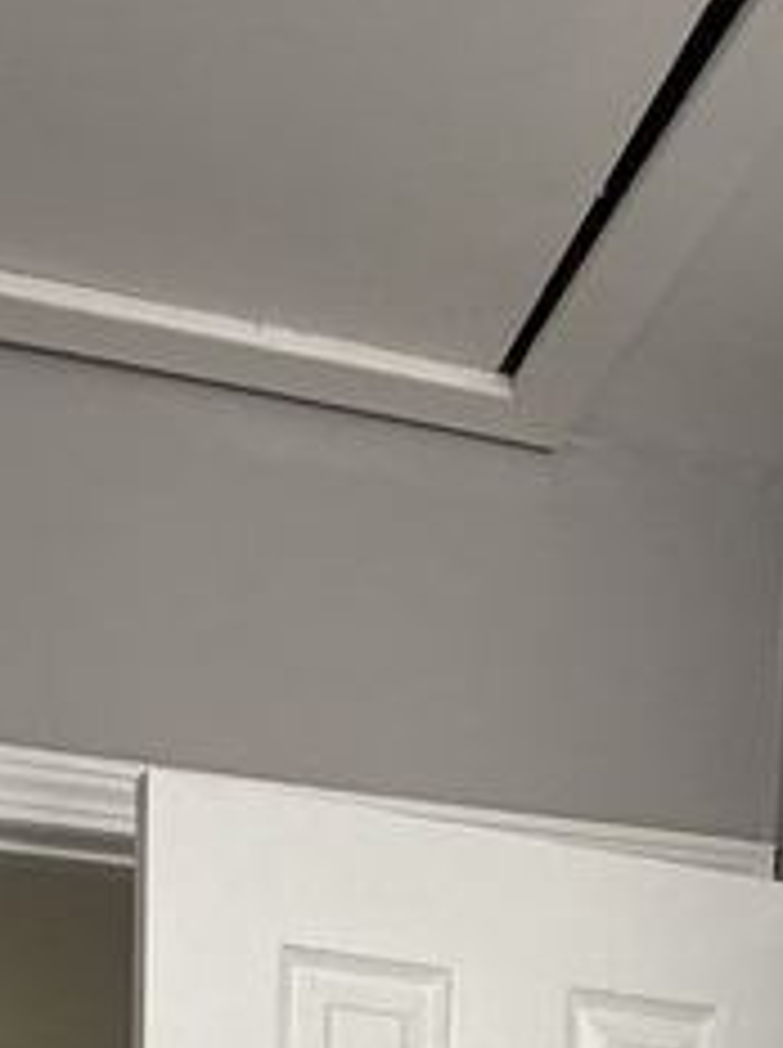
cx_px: 450
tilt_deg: -9.1
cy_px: 1763
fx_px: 1966
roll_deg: -2.8
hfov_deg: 22.5
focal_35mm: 65
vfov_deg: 21.9
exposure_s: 1/60
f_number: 2.2
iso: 200
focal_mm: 2.22
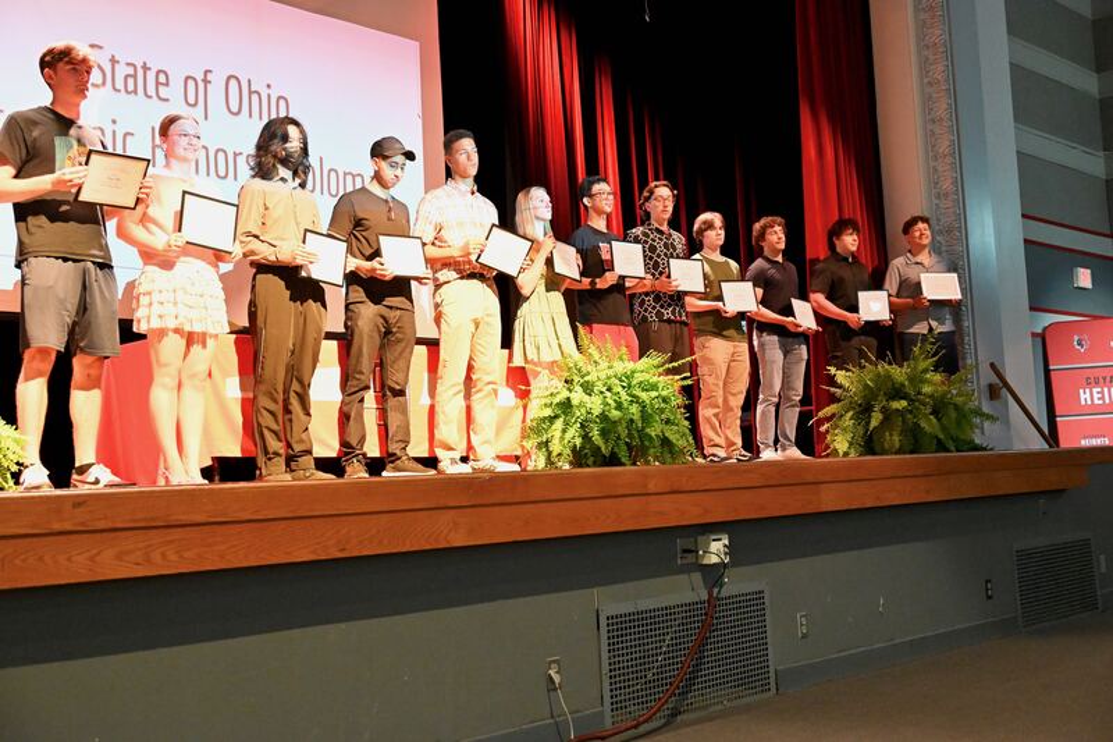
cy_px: 371
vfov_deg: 32.6
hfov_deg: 47.4
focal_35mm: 41
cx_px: 556
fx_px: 1267
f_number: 5
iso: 12800
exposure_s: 1/60
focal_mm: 41
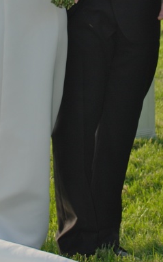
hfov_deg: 6.9
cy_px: -26
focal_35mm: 191
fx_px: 1359
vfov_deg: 10.8
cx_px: 100
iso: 100
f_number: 6.3
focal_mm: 40
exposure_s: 1/160
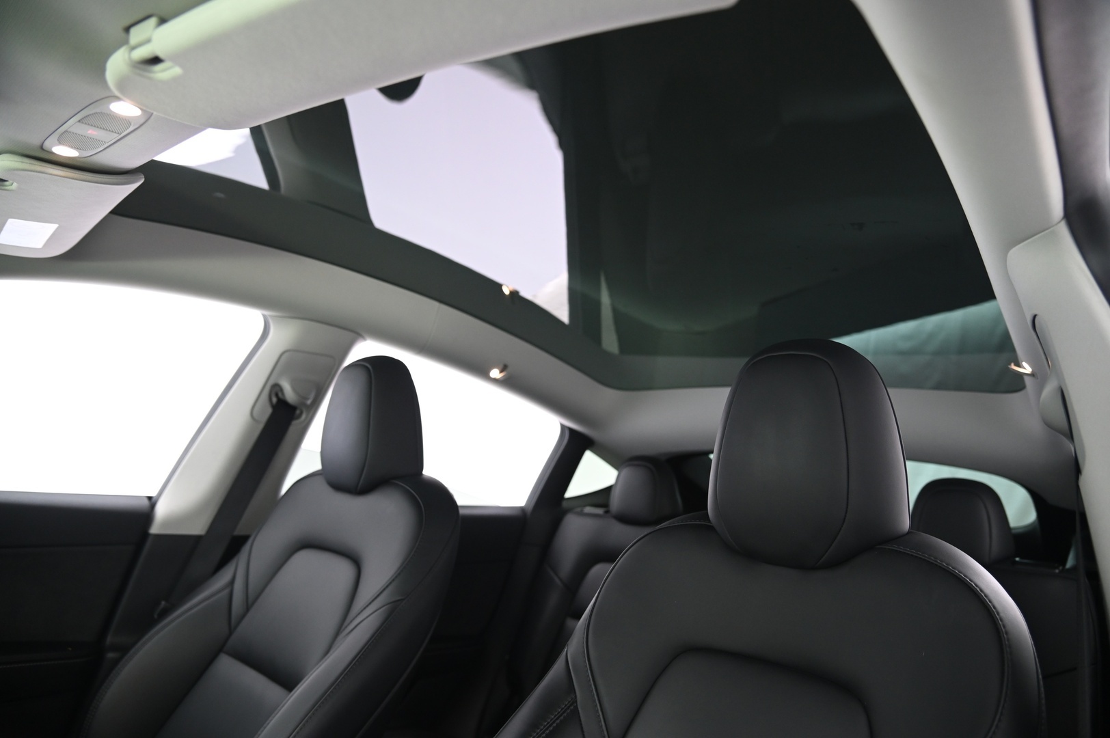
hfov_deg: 73.8
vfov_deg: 53.1
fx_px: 739
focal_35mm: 24
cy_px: 369
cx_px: 555
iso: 2000
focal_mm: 24
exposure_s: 1/20
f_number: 4
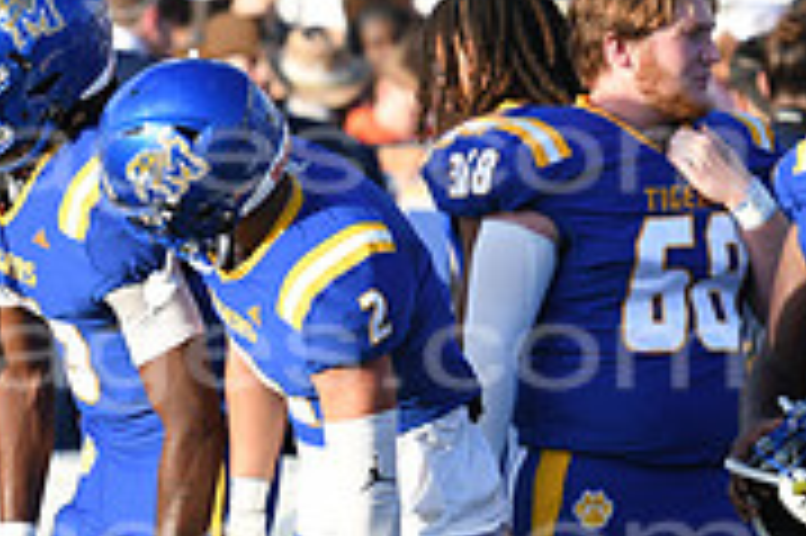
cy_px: 259
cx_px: -266
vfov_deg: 1.7
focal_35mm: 826
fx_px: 18476
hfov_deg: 2.5
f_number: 5.6
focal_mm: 170
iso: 125
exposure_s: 1/500
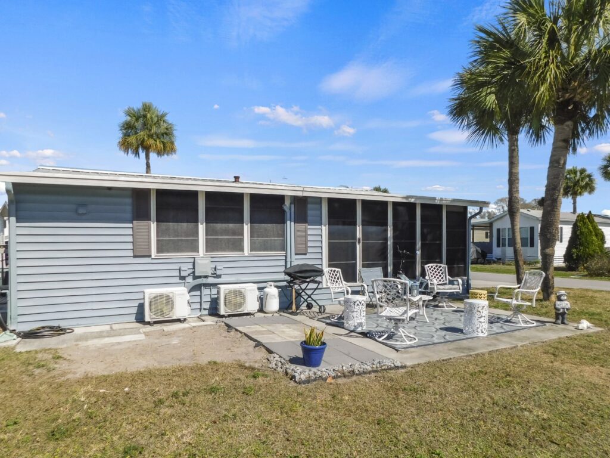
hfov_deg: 73.9
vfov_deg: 58.9
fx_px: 405
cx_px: 305
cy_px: 229
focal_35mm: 23
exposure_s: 1/500
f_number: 6
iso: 125
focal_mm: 4
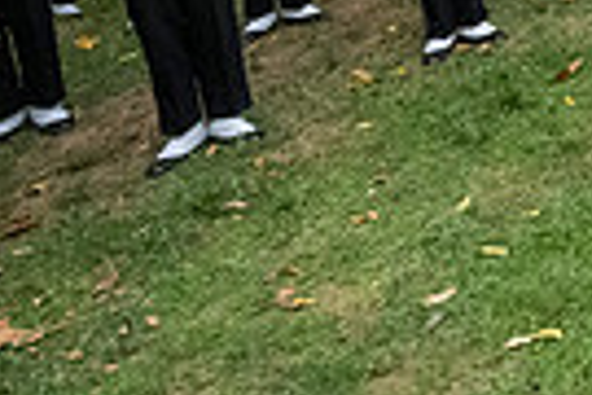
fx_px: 987
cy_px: -261
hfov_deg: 23.6
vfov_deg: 18.8
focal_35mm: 60
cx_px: 969
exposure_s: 1/8000
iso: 6400
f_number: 4
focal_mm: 14
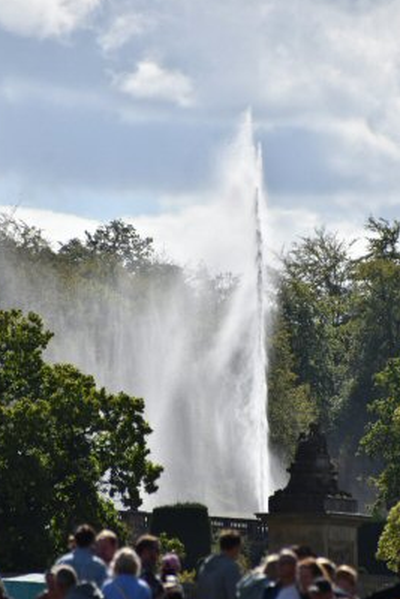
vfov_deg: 4.1
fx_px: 8425
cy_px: 326
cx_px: 205
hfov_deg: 2.7
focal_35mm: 506
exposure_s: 1/2000
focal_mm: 300
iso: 360
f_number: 8
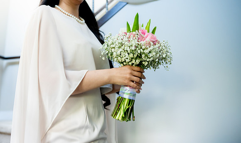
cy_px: 67
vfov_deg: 36.3
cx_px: 101
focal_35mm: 34
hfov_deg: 57.6
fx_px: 218
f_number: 2
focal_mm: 28
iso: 1250
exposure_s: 1/250
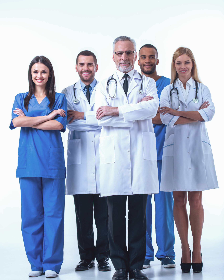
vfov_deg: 20.0
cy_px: 132
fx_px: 795
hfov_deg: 16.0
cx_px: 112
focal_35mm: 96
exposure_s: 1/160
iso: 100
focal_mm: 85
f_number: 3.2
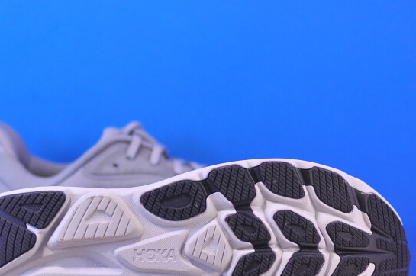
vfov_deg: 12.4
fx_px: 1270
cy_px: 173
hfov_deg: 18.6
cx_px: 173
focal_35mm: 110
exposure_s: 1/320
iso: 250
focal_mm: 50
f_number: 2.2
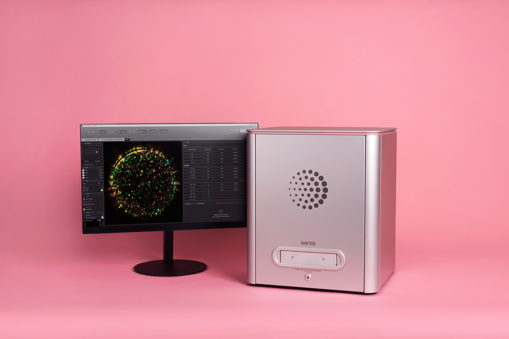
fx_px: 721
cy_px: 168
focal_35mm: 51
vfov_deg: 26.5
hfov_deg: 38.9
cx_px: 256
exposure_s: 1/160
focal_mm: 50
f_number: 9
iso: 100
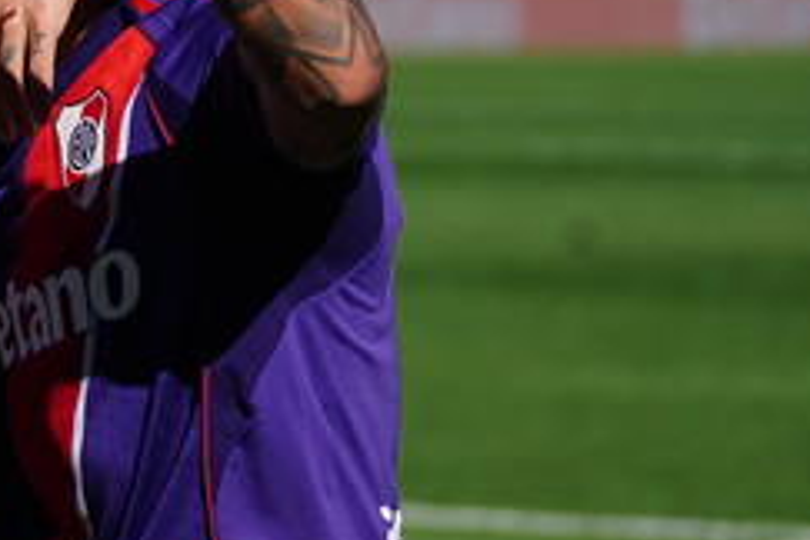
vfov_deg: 3.0
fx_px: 10259
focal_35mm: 456
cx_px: -287
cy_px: -23
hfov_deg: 4.5
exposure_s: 1/1000
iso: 125
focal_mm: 154
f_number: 5
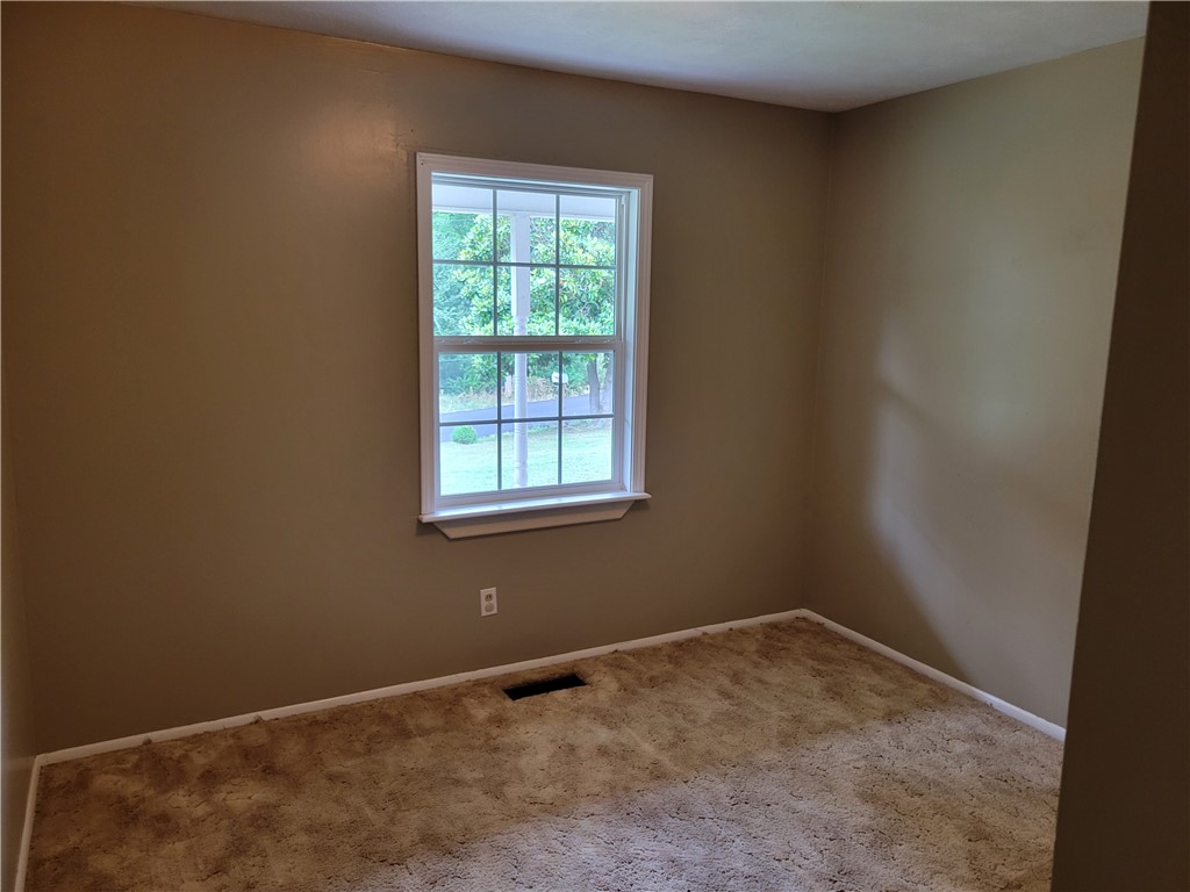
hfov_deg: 67.3
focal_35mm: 26
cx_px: 595
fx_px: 894
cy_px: 446
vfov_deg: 53.1
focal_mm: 5.4
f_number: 1.8
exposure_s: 1/60
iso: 250
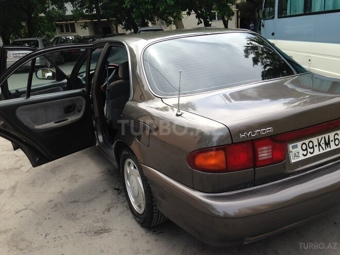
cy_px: 128
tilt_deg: -17.6
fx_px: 324
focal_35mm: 33
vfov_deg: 42.9
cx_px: 170
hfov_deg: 55.4
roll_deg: +3.6
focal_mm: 4.12
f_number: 2.4
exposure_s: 1/521
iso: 50
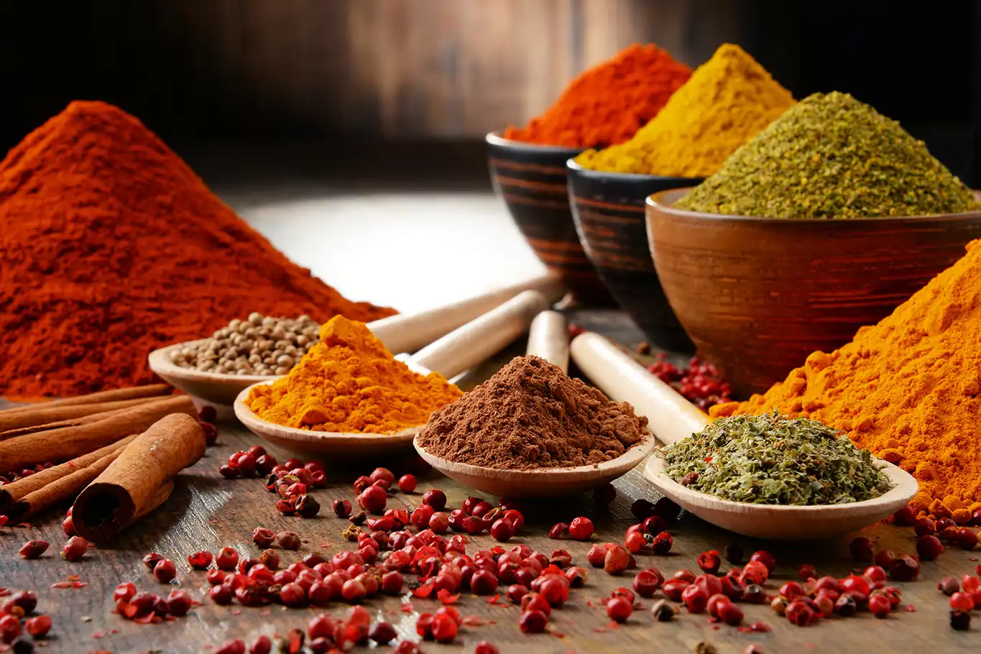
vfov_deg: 11.2
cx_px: 490
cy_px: 327
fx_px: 3324
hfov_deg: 16.8
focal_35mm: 122
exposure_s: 1/125
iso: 100
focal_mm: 122
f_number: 20
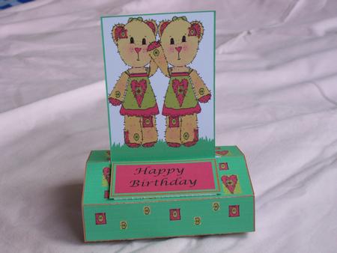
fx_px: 633
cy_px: 126
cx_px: 168
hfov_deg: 29.8
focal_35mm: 65
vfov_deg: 22.6
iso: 80
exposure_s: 1/74.7
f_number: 3.6
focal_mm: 10.8
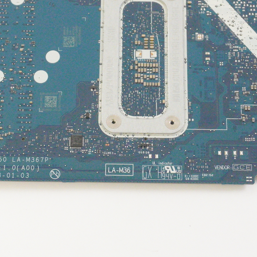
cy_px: 73
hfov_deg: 15.6
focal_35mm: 112
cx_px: 119
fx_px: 941
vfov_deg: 15.5
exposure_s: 1/250
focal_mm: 32
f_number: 5.6
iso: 6400
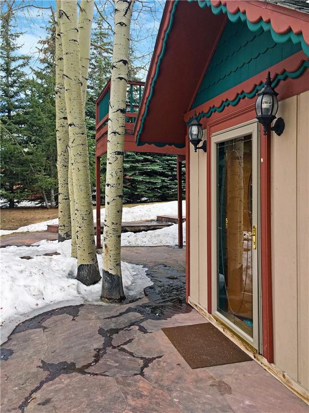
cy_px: 206
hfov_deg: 48.2
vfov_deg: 61.7
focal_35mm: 29
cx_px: 154
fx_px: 345
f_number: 2.2
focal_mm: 4.15
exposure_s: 1/620
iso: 25
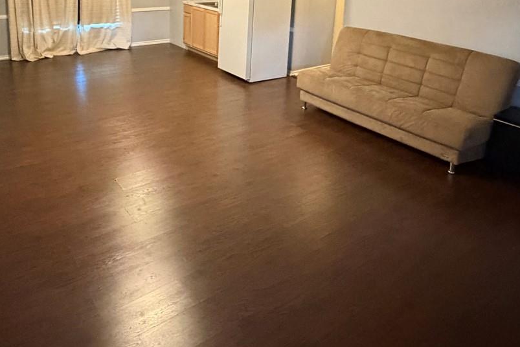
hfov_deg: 63.5
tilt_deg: -12.6
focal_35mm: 29
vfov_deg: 41.8
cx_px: 238
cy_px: 43
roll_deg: -2.4
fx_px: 419
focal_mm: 2.22
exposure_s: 1/40
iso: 1000
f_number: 2.2
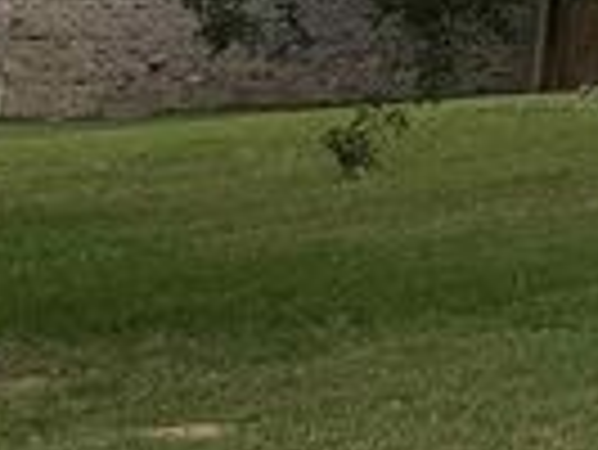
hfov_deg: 8.1
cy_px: -531
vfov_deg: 7.6
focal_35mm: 185
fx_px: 3199
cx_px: 2095
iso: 100
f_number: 1.78
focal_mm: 6.76
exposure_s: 1/3145
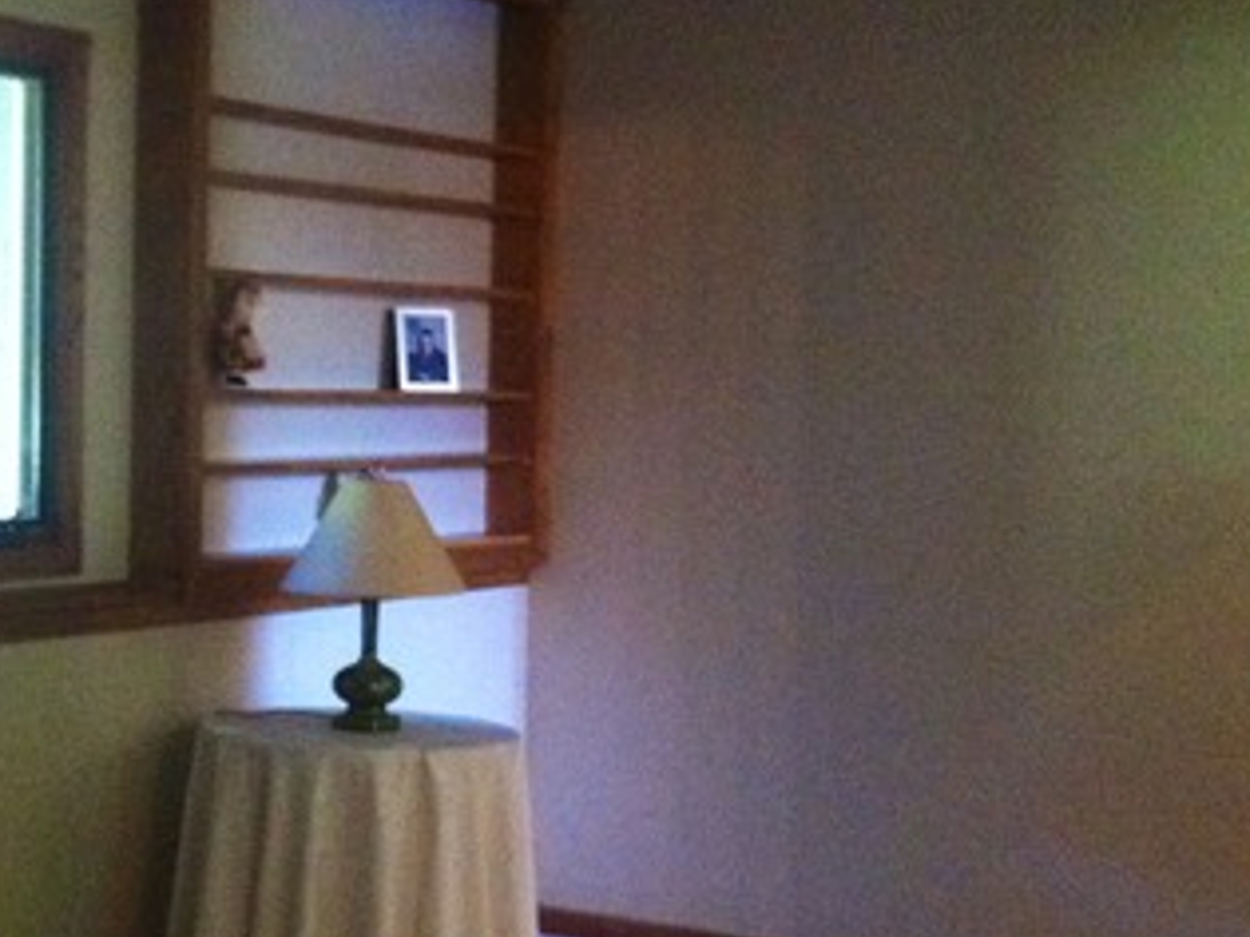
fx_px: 2563
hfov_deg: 27.1
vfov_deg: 20.7
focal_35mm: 71
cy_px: 480
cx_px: 353
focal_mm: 3.85
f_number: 2.8
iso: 800
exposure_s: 1/17
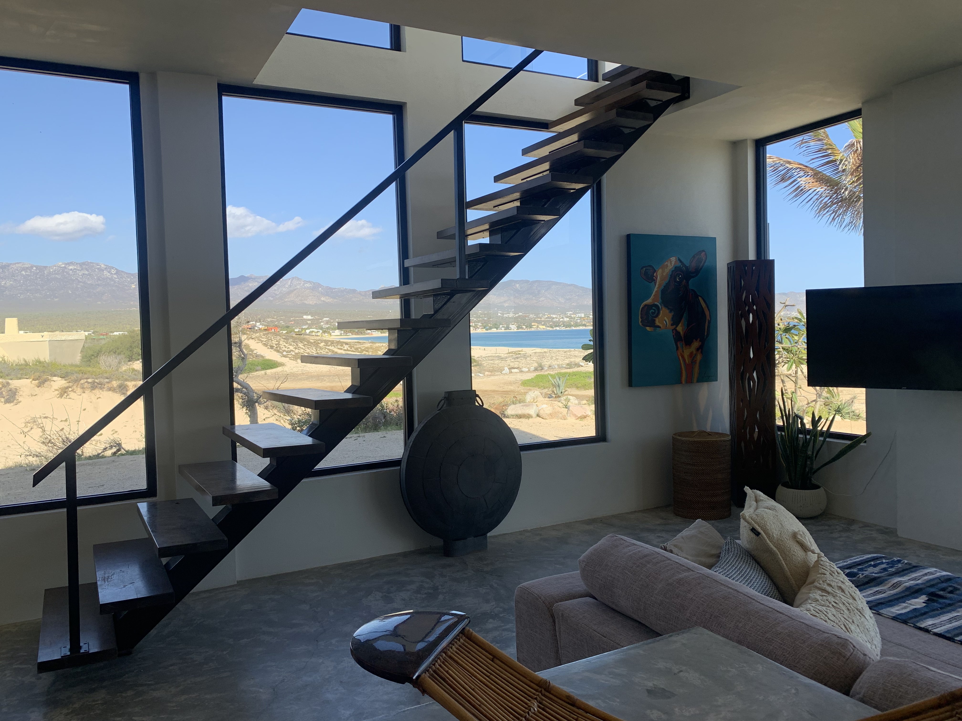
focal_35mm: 26
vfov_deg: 53.1
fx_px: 723
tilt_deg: -2.4
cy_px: 360
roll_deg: +1.8
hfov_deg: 67.3
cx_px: 481
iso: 25
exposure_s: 1/518
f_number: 1.8
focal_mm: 4.25
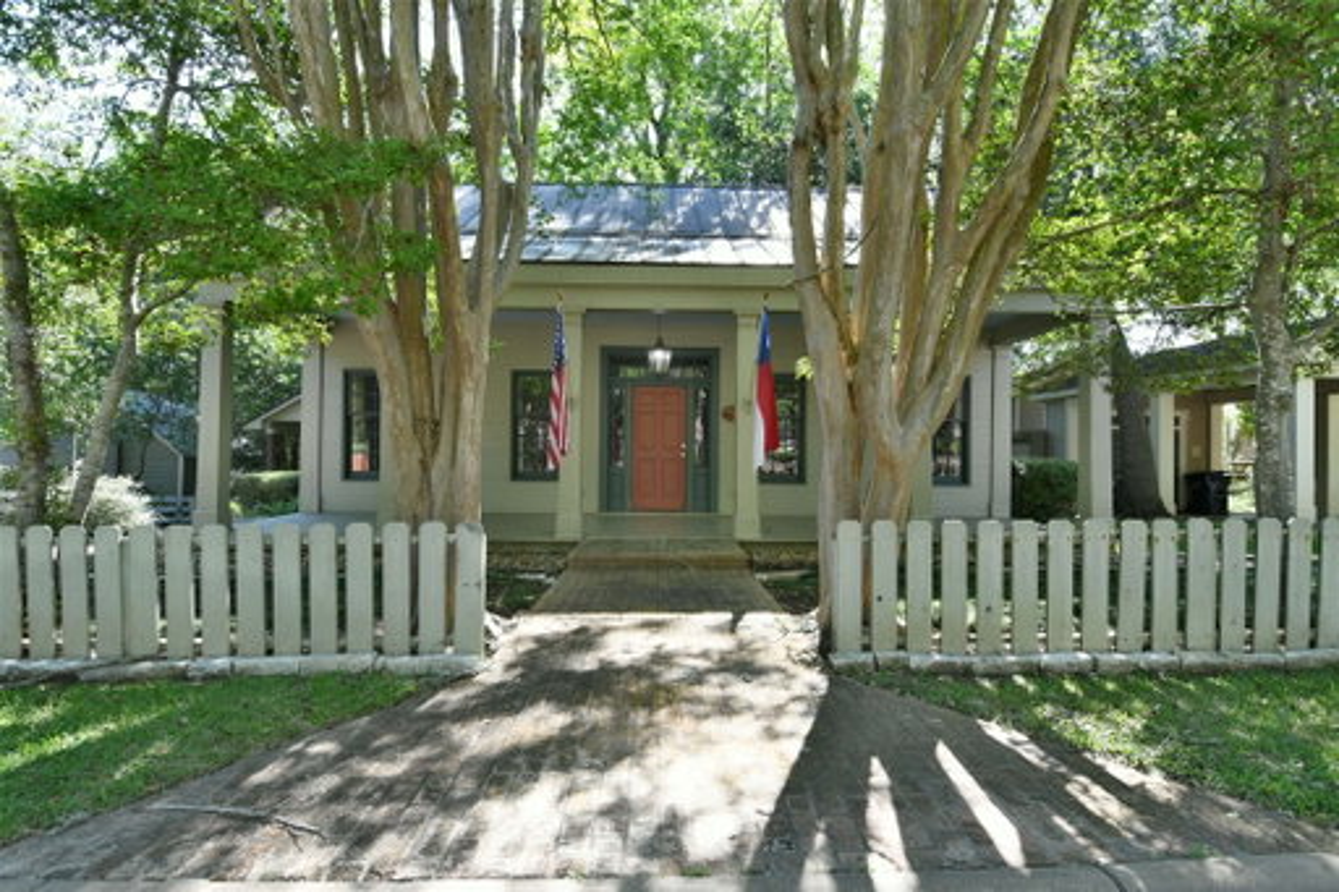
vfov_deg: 67.3
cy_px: 446
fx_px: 669
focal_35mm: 18
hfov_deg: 90.0
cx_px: 670
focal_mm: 12
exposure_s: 1/50
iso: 400
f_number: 11
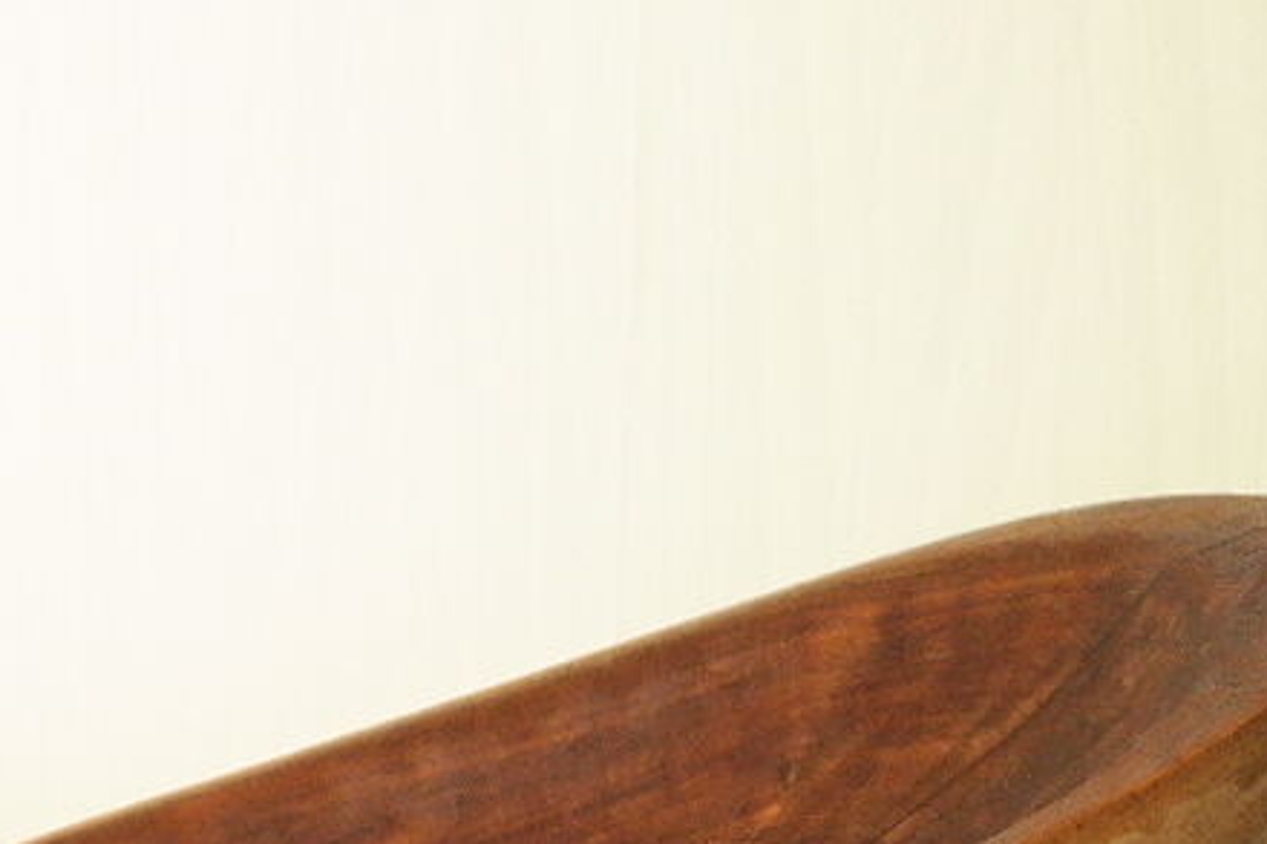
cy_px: 570
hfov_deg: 11.3
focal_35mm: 169
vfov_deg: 8.1
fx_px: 5945
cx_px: -973
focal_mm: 28
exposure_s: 1/30
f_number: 5.6
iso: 800
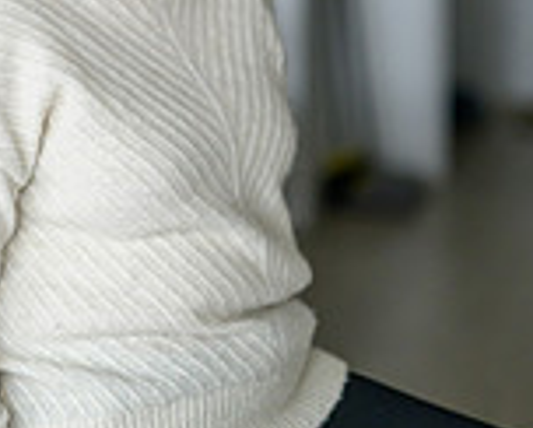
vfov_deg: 11.1
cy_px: 56
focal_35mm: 139
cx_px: 168
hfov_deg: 13.8
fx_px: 2196
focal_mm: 50
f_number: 1.2
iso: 1800
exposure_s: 1/400
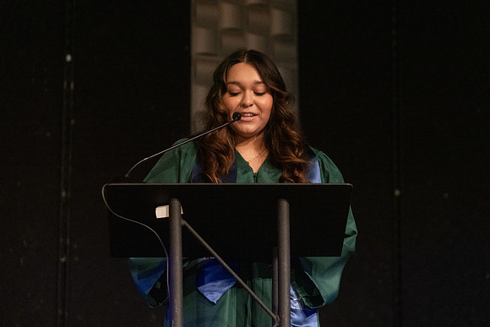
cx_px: 245
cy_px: 164
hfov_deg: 15.3
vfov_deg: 10.2
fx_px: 1824
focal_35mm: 134
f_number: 3.5
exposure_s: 1/320
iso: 20000
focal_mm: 129
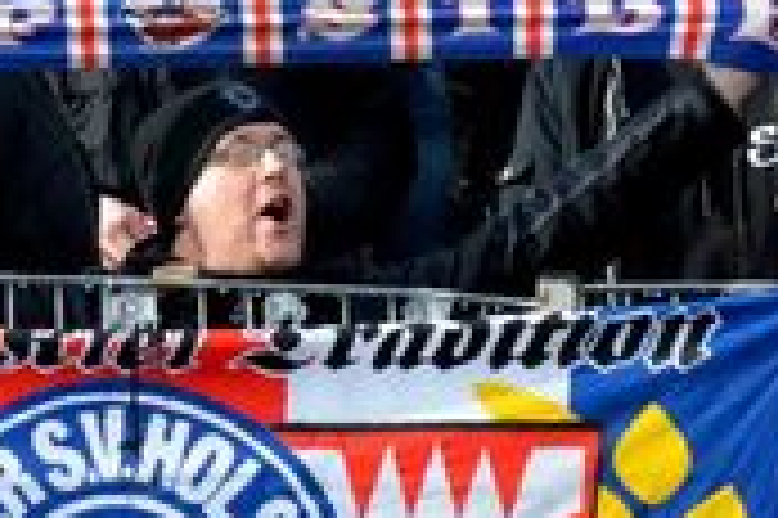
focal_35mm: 553
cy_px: -81
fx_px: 11939
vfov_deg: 2.5
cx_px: 468
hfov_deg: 3.7
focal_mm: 112
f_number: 11
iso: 5000
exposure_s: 1/2500
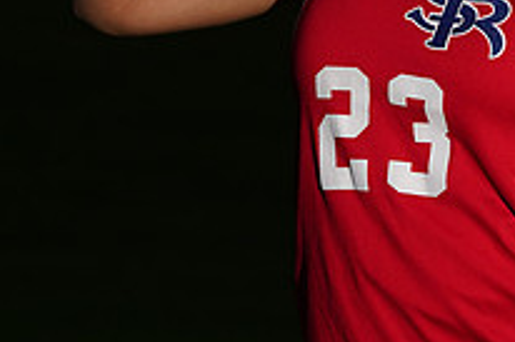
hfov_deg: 3.9
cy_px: -126
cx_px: 442
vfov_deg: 2.6
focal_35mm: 532
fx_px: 7604
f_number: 9
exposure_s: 1/125
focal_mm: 189
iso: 400
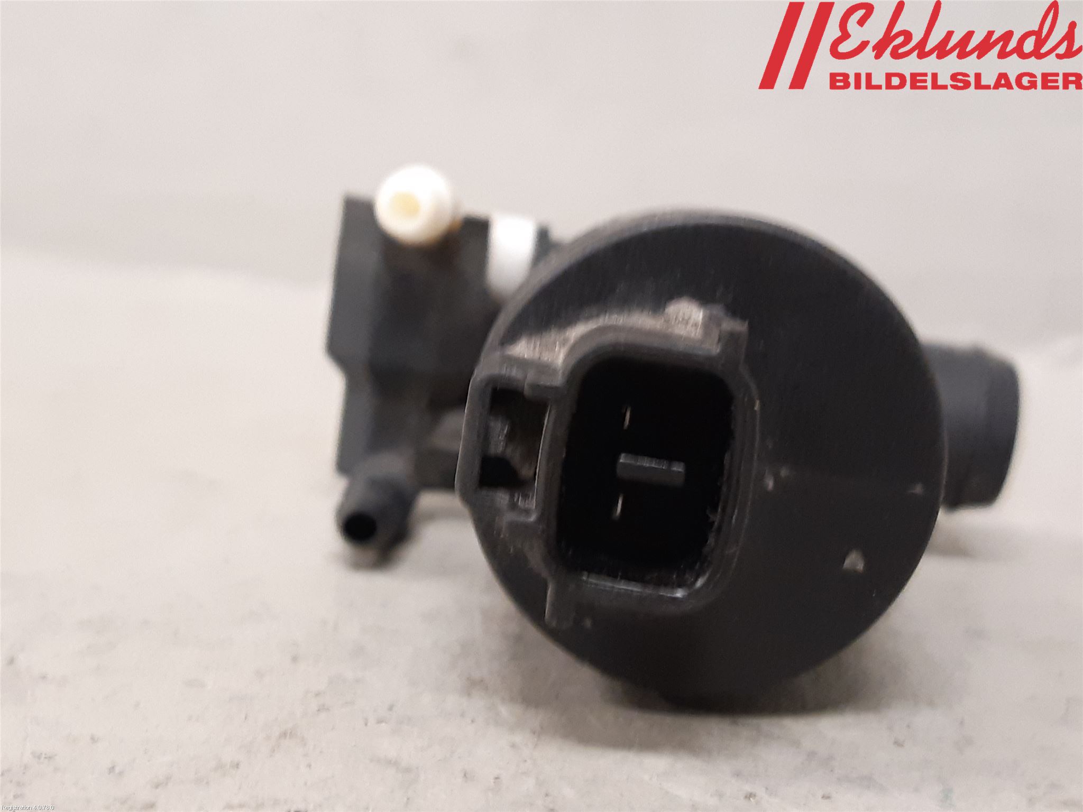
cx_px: 542
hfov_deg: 67.3
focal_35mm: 26
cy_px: 406
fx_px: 813
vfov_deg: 53.1
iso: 200
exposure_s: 1/33
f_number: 1.7
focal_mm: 3.93
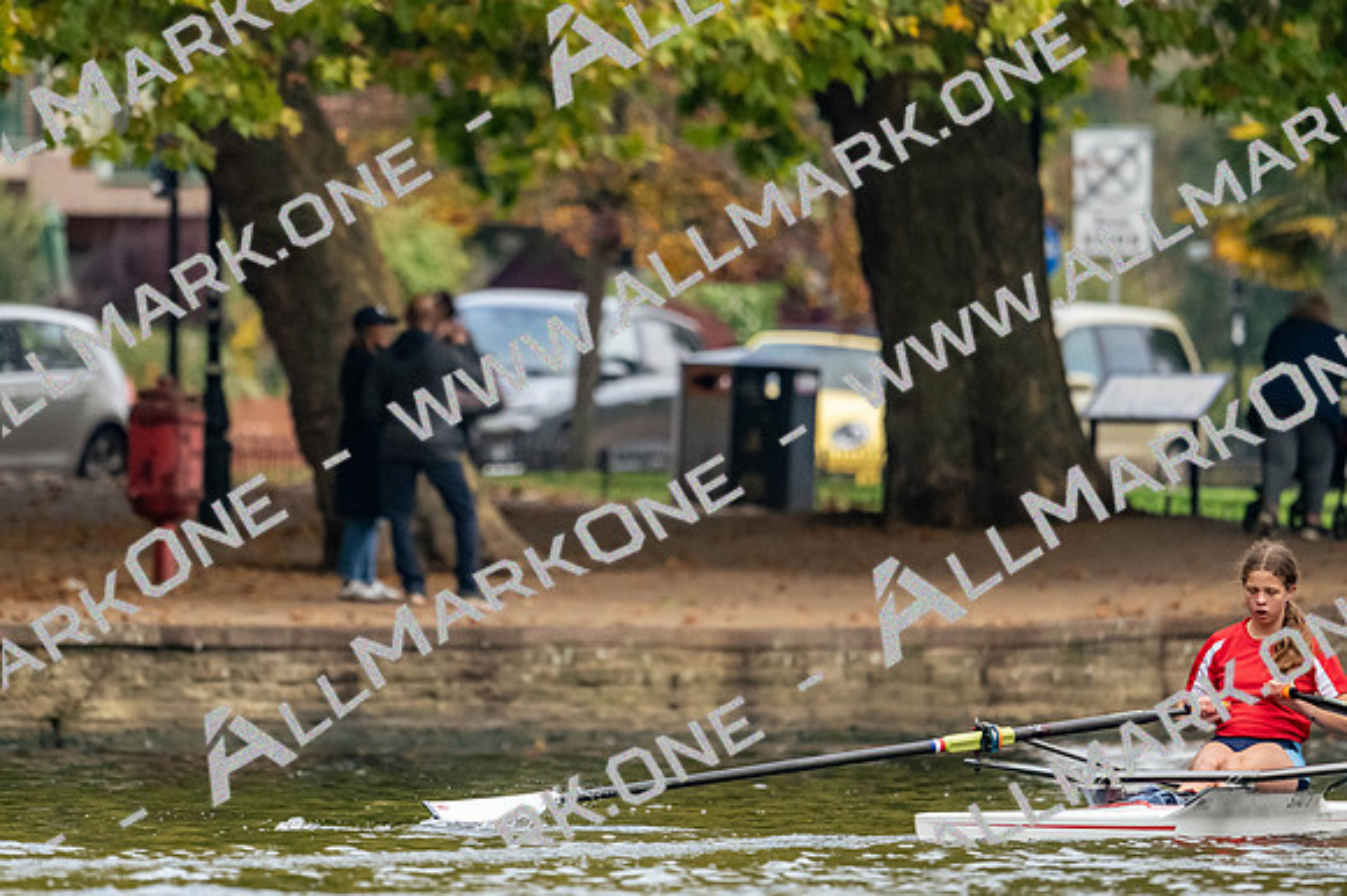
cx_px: 674
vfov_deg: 2.3
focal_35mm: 600
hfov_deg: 3.4
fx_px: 22436
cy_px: 448
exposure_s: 1/2500
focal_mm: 400
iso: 2800
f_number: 4.5
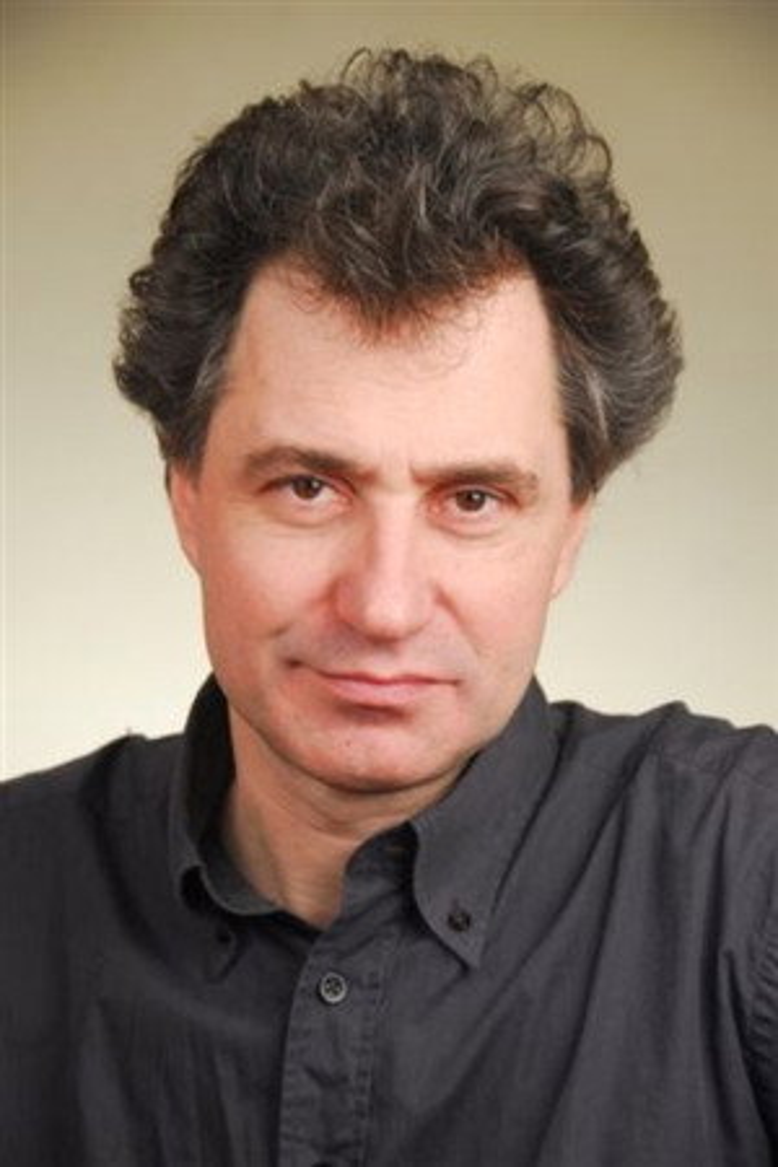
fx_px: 4376
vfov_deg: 15.2
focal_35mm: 135
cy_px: 584
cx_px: 389
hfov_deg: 10.2
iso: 200
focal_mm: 90
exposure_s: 1/25
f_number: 5.3
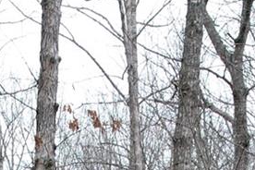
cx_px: 42
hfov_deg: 12.5
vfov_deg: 7.0
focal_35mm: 163
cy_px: 599
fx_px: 1154
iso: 100
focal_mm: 8.38
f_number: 2.8
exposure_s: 1/240
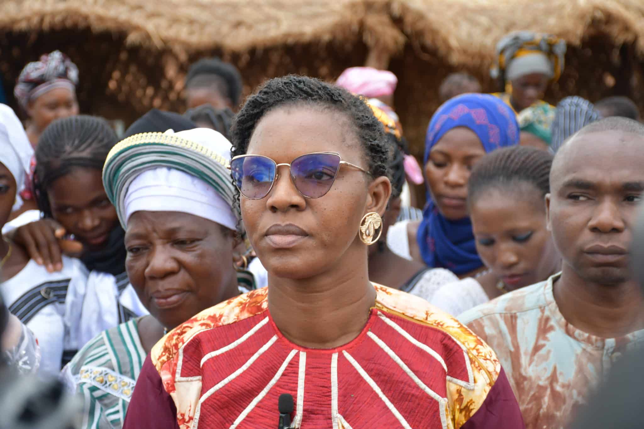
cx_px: 322
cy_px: 214
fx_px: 1502
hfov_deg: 24.2
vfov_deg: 16.3
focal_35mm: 84
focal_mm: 56
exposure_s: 1/250
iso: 400
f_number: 5
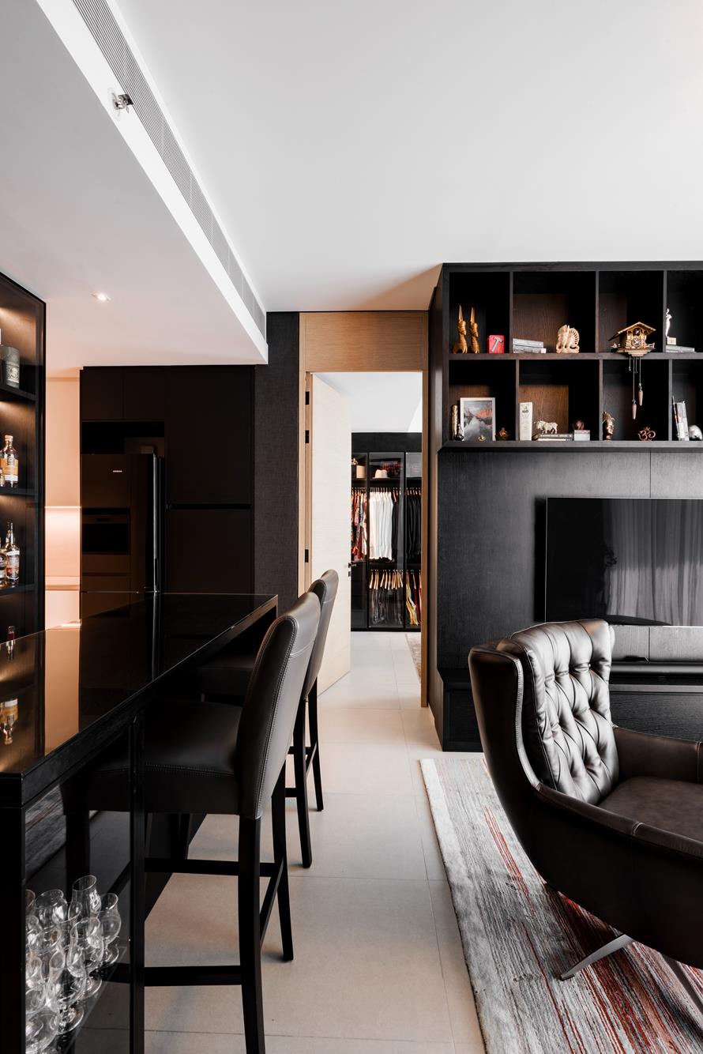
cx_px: 352
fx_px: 468
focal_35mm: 16
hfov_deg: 73.8
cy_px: 527
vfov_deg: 96.7
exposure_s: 2.5
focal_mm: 16
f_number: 16
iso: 100
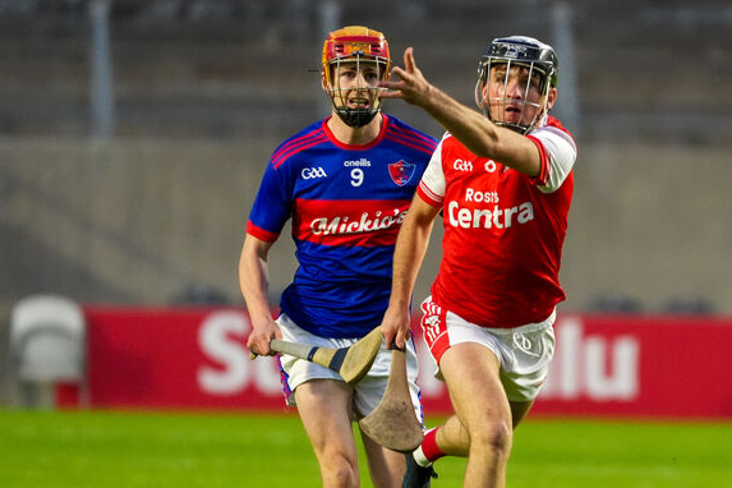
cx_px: 434
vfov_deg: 1.6
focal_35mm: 838
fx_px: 17038
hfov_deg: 2.5
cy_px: 172
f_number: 6.3
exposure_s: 1/640
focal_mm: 600
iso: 5000
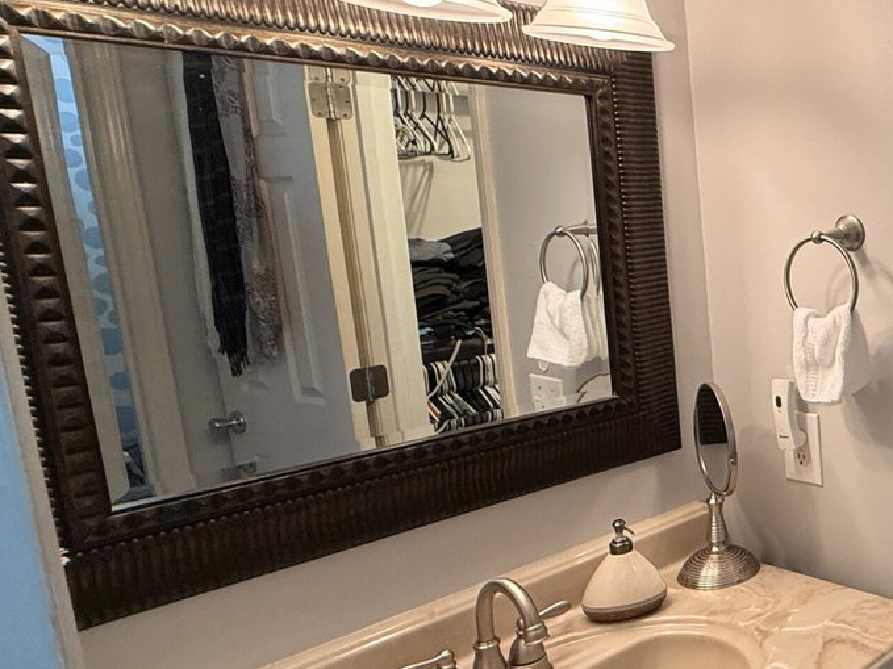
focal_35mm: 33
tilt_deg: -8.5
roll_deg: +0.7
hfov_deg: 40.5
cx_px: 1050
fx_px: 851
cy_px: 333
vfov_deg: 42.9
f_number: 2.2
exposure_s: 1/60
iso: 200
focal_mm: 2.22
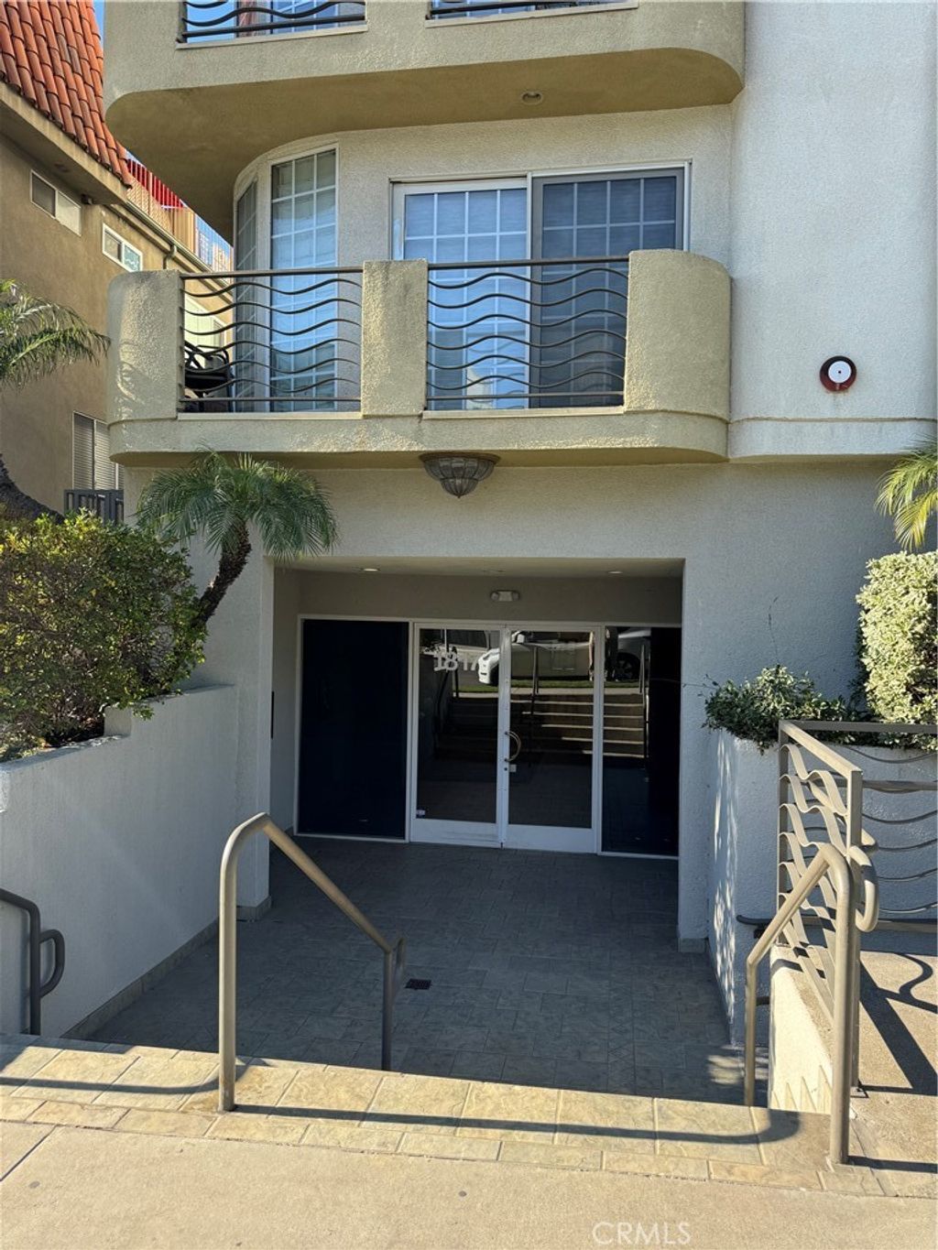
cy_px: 625
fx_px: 867
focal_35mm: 24
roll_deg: -0.4
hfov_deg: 56.8
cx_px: 469
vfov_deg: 71.6
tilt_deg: -1.8
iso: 80
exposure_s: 1/912
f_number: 1.78
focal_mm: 6.76
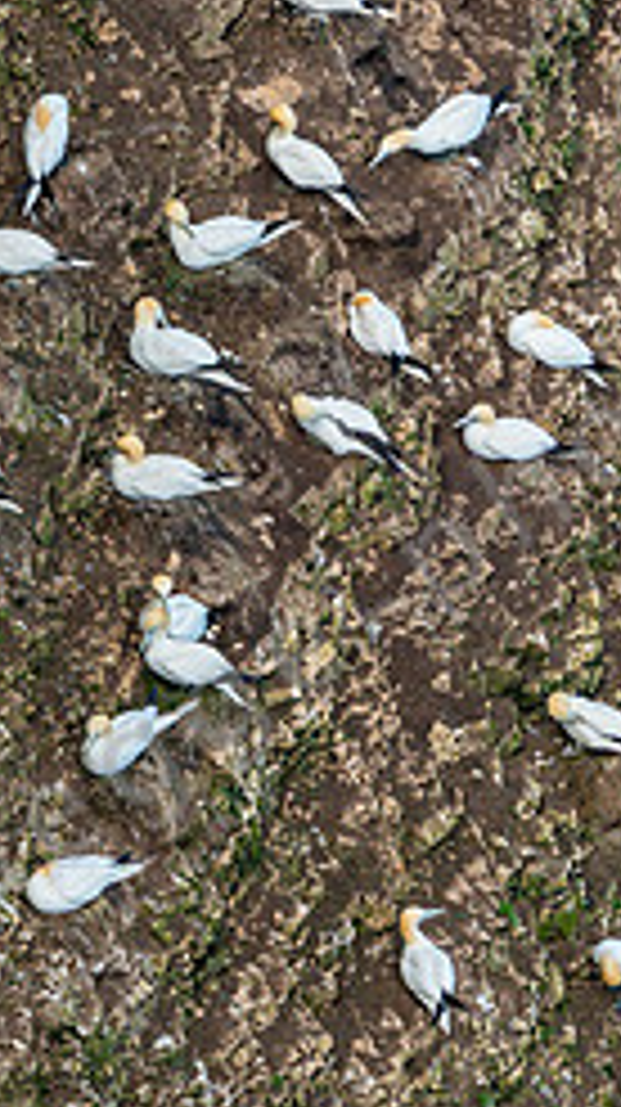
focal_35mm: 692
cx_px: 468
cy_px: 524
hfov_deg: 1.8
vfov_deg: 3.1
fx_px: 20299
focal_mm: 280
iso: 1600
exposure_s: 1/640
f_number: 10
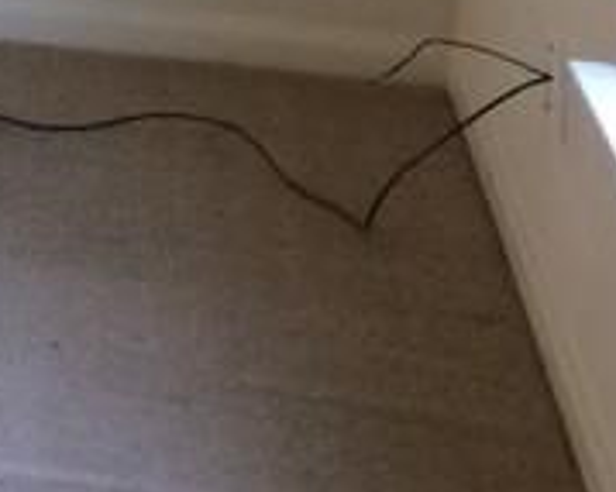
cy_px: -599
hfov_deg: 10.5
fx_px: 2952
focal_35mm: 162
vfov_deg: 8.8
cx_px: -795
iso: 64
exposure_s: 1/30
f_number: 2.2
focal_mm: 4.15
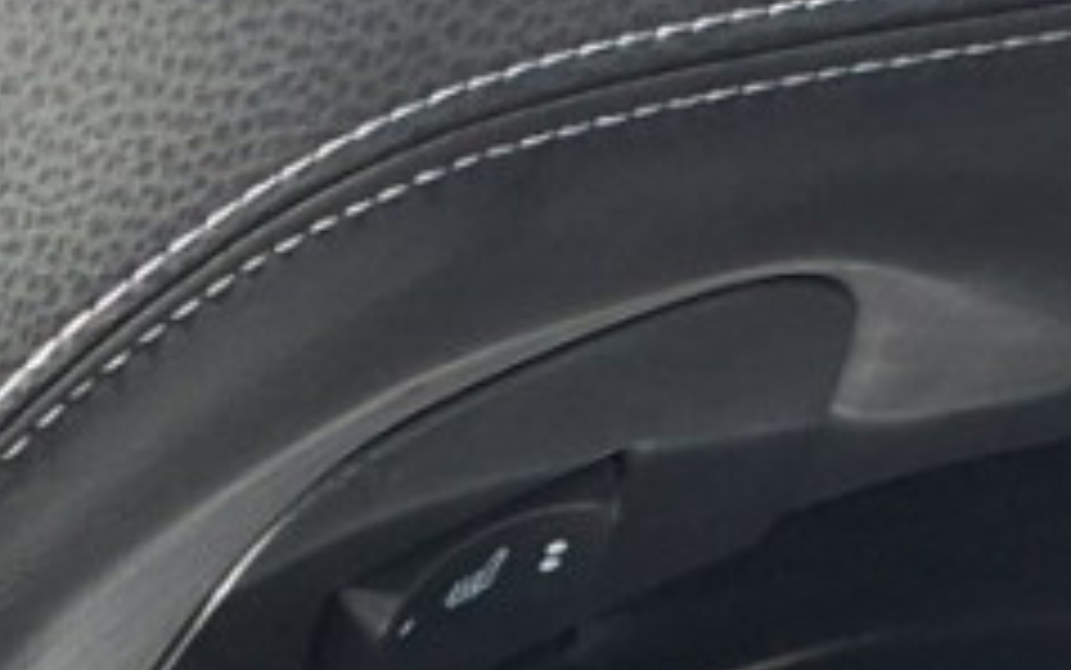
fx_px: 4789
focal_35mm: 164
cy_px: 2523
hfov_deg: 10.7
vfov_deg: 6.6
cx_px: -1570
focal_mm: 5.54
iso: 64
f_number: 1.8
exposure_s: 1/100
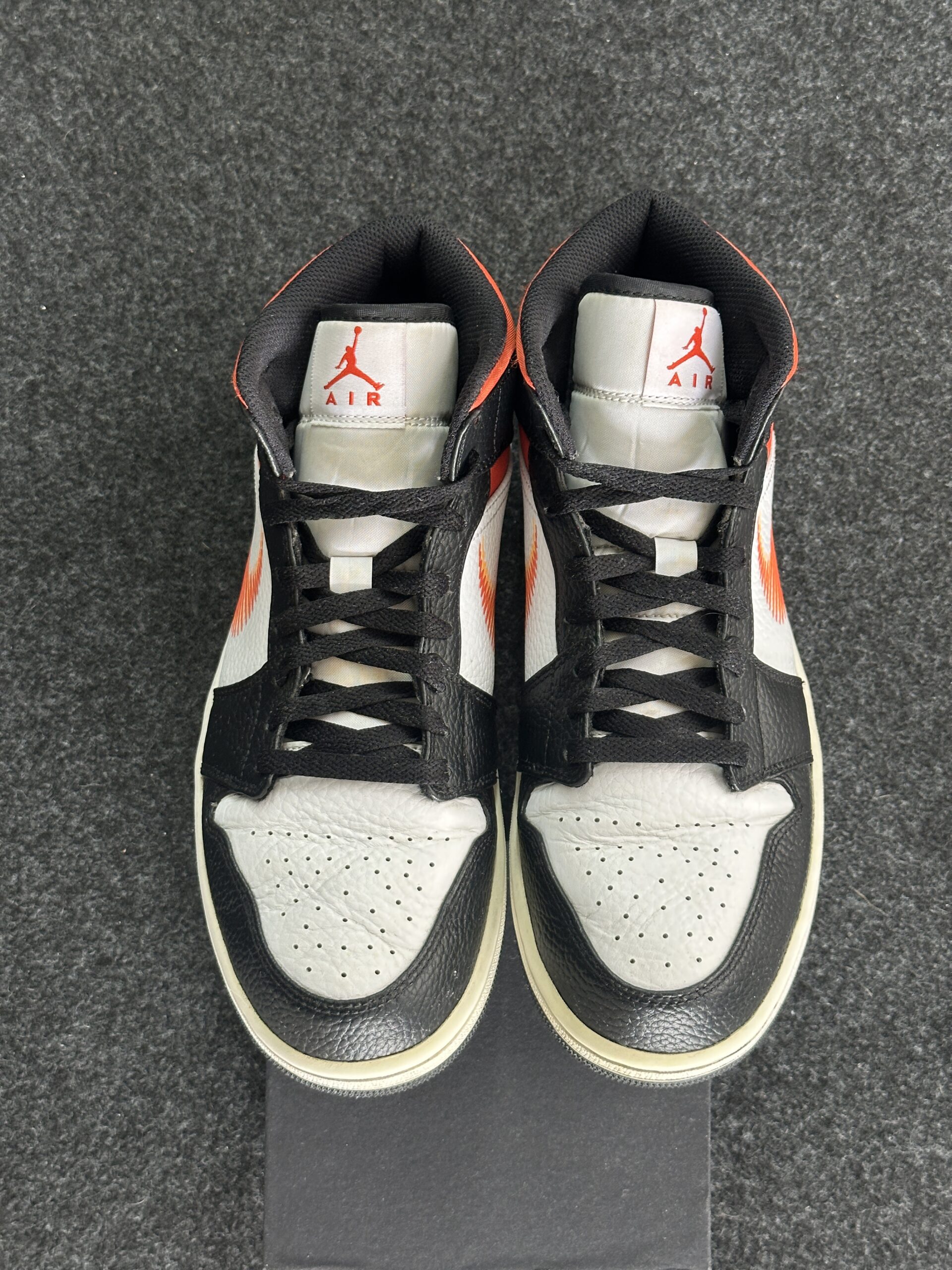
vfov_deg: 39.7
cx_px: 476
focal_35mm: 48
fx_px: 1760
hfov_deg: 30.3
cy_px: 635
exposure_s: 1/50
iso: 160
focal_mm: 6.86
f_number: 1.78
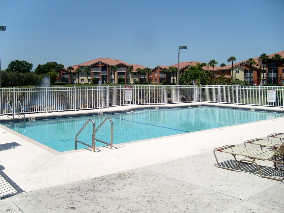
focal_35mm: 35
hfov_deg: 52.6
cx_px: 142
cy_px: 106
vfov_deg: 40.7
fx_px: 287
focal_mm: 5.8
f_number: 7.1
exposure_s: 1/750
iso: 80
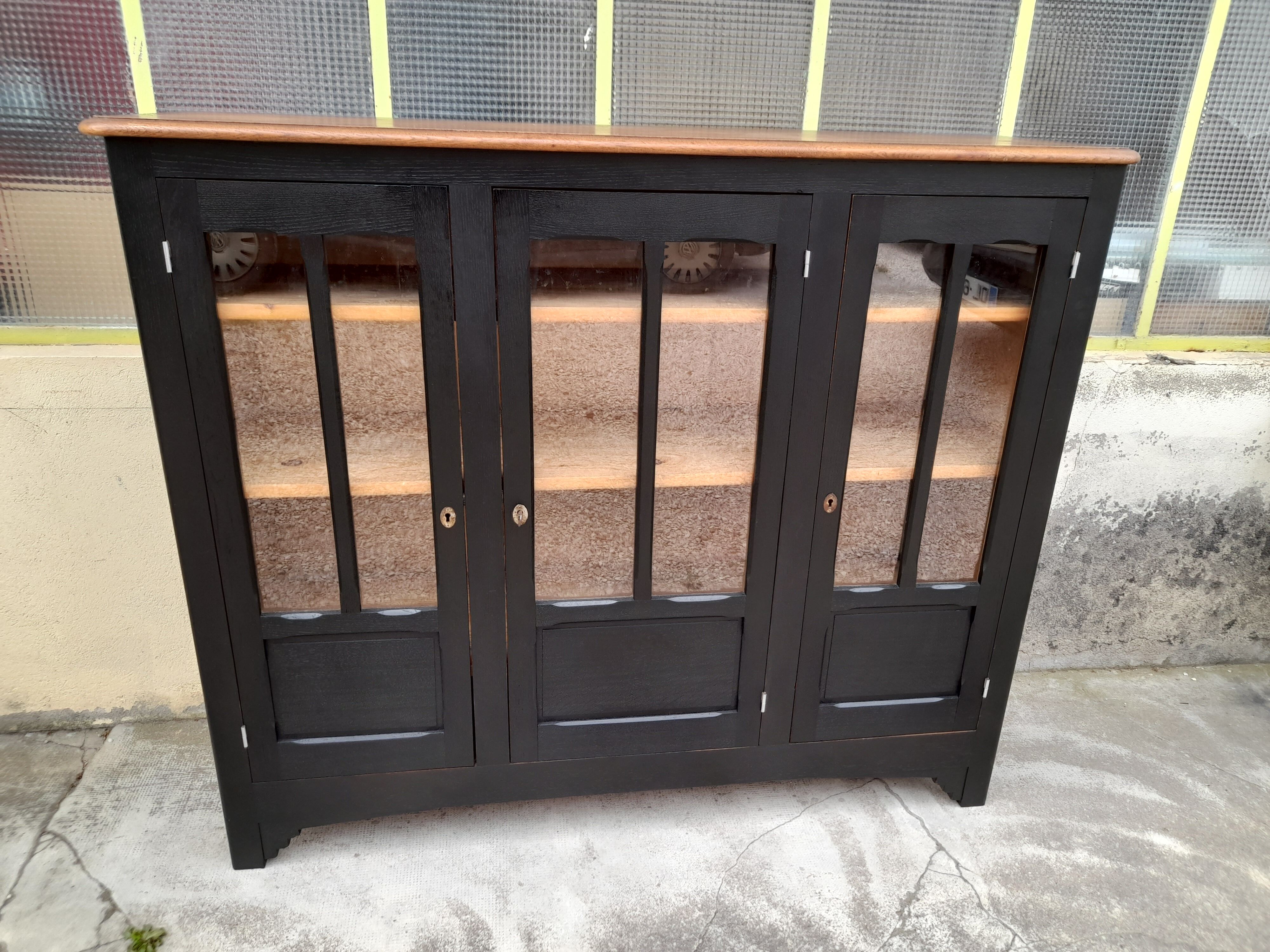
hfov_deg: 69.4
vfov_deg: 54.9
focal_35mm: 25
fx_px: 917
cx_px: 635
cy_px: 476
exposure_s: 1/101
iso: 20
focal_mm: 4.6
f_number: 2
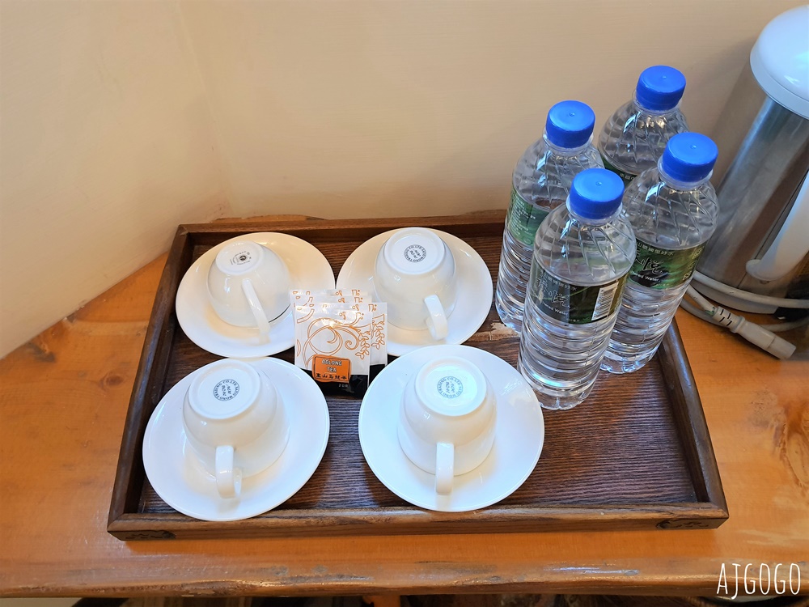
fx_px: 608
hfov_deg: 67.3
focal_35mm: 26
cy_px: 304
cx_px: 404
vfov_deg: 53.1
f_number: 1.7
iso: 320
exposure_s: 1/40
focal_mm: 4.32
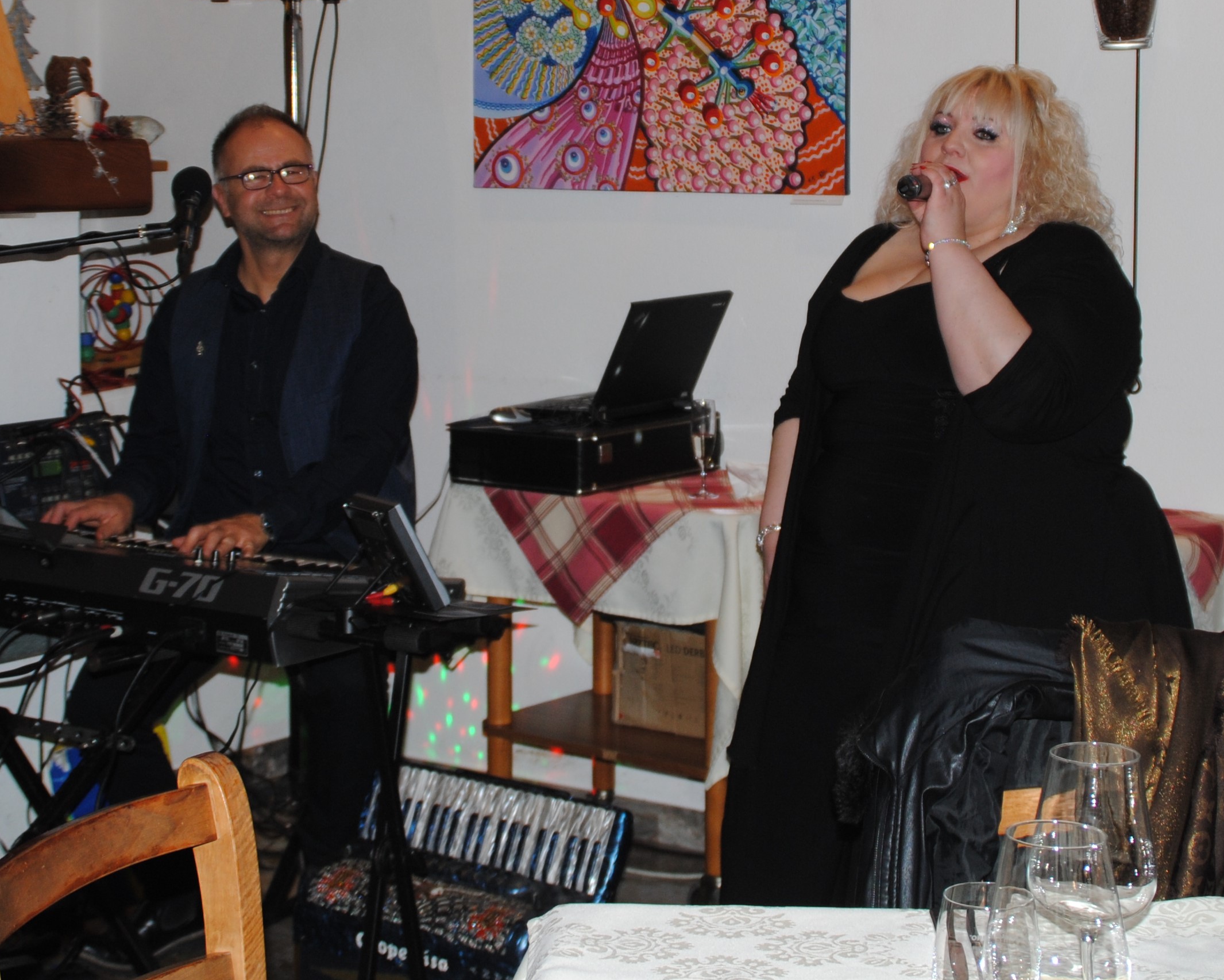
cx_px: 634
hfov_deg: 38.8
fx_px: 1739
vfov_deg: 31.5
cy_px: 495
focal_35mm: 48
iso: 200
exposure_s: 1/60
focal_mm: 28
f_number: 4
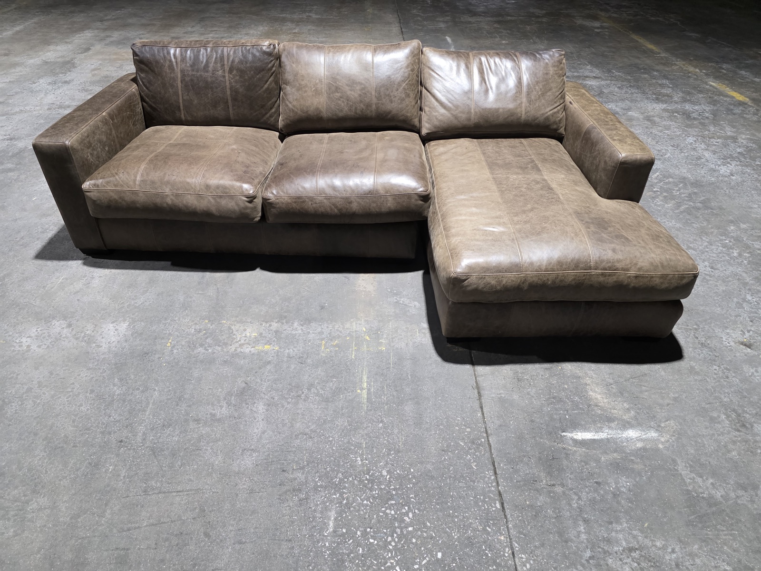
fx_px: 506
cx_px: 380
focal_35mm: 23
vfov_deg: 58.9
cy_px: 286
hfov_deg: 73.9
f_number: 1.7
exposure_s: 1/120
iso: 640
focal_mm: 6.3
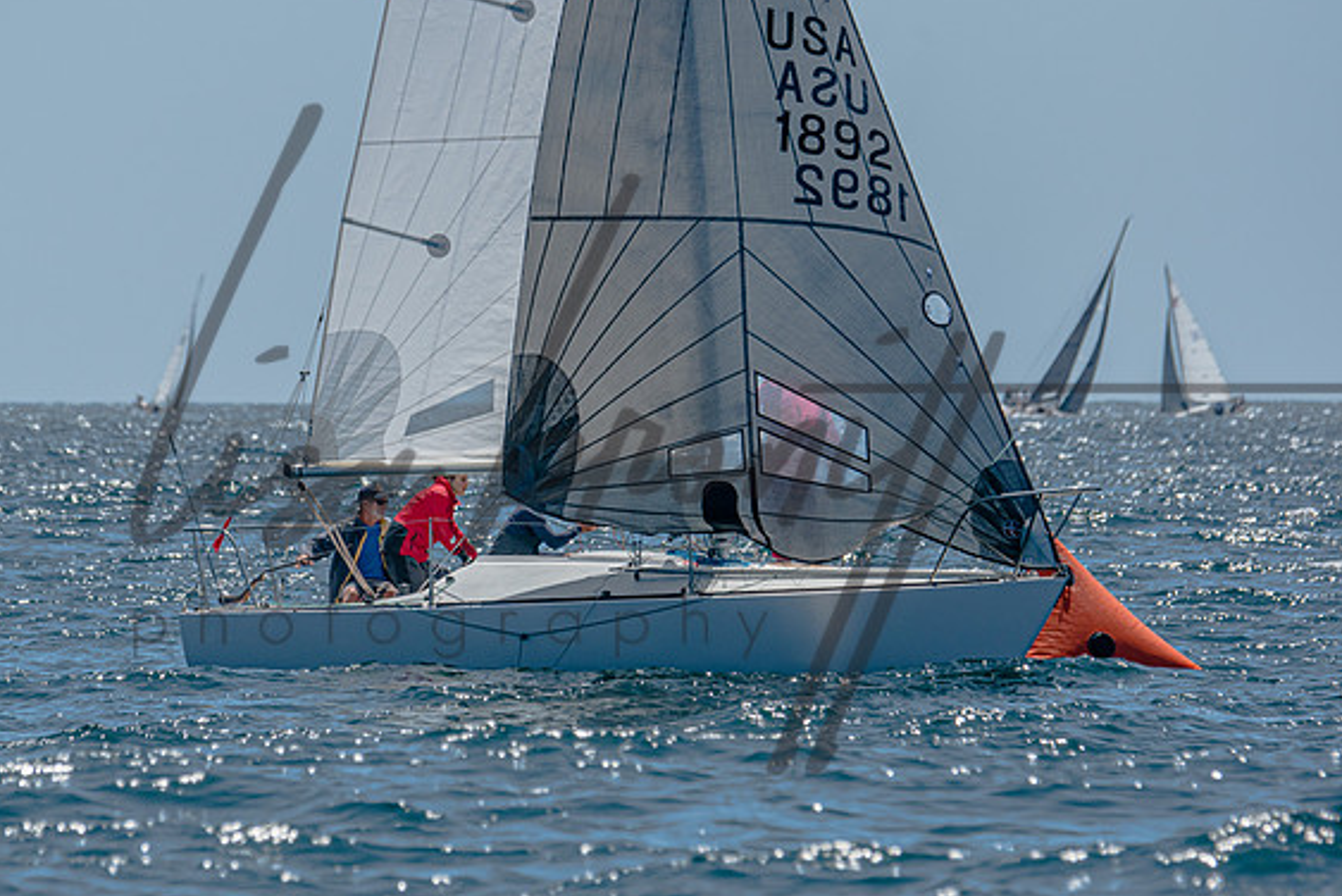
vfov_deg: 2.6
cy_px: 506
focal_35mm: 521
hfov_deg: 4.0
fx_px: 19431
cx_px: 571
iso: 200
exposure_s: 1/2000
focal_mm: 290
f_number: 5.6
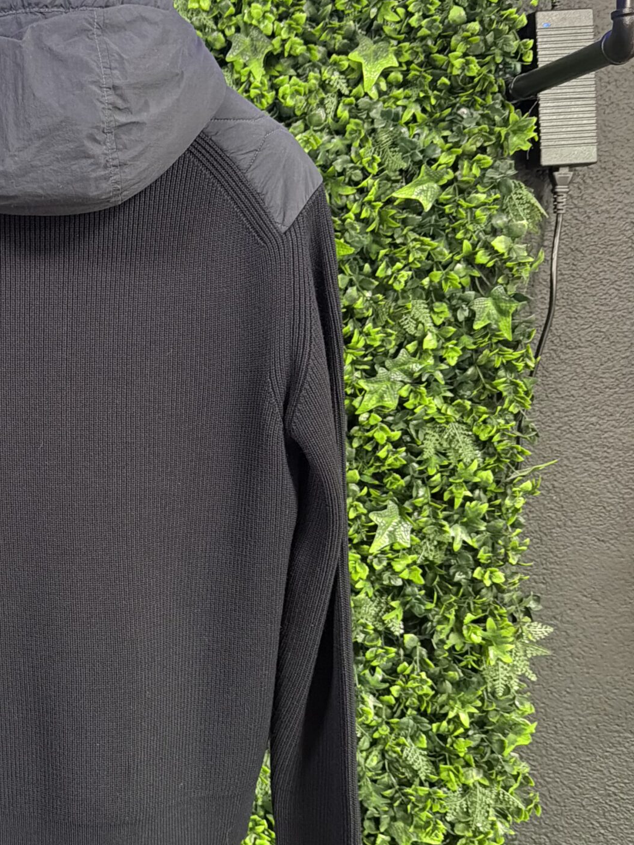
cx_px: 56
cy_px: 367
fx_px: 1074
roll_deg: +0.6
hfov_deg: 31.3
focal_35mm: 44
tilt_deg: -4.3
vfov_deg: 42.9
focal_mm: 6.76
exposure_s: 1/32
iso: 1000
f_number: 1.78
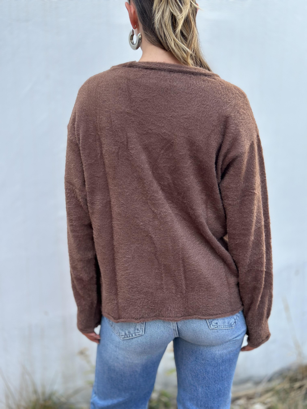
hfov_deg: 30.3
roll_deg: +0.9
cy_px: 204
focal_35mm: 48
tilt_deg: -12.7
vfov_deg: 39.7
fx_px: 568
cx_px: 154
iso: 80
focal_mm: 6.86
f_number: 1.78
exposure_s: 1/584
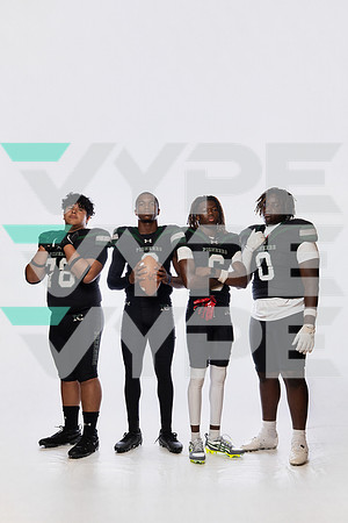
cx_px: 174
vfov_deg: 58.7
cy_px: 262
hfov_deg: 41.1
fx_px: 464
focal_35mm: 32
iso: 640
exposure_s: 1/250
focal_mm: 32
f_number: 5.6
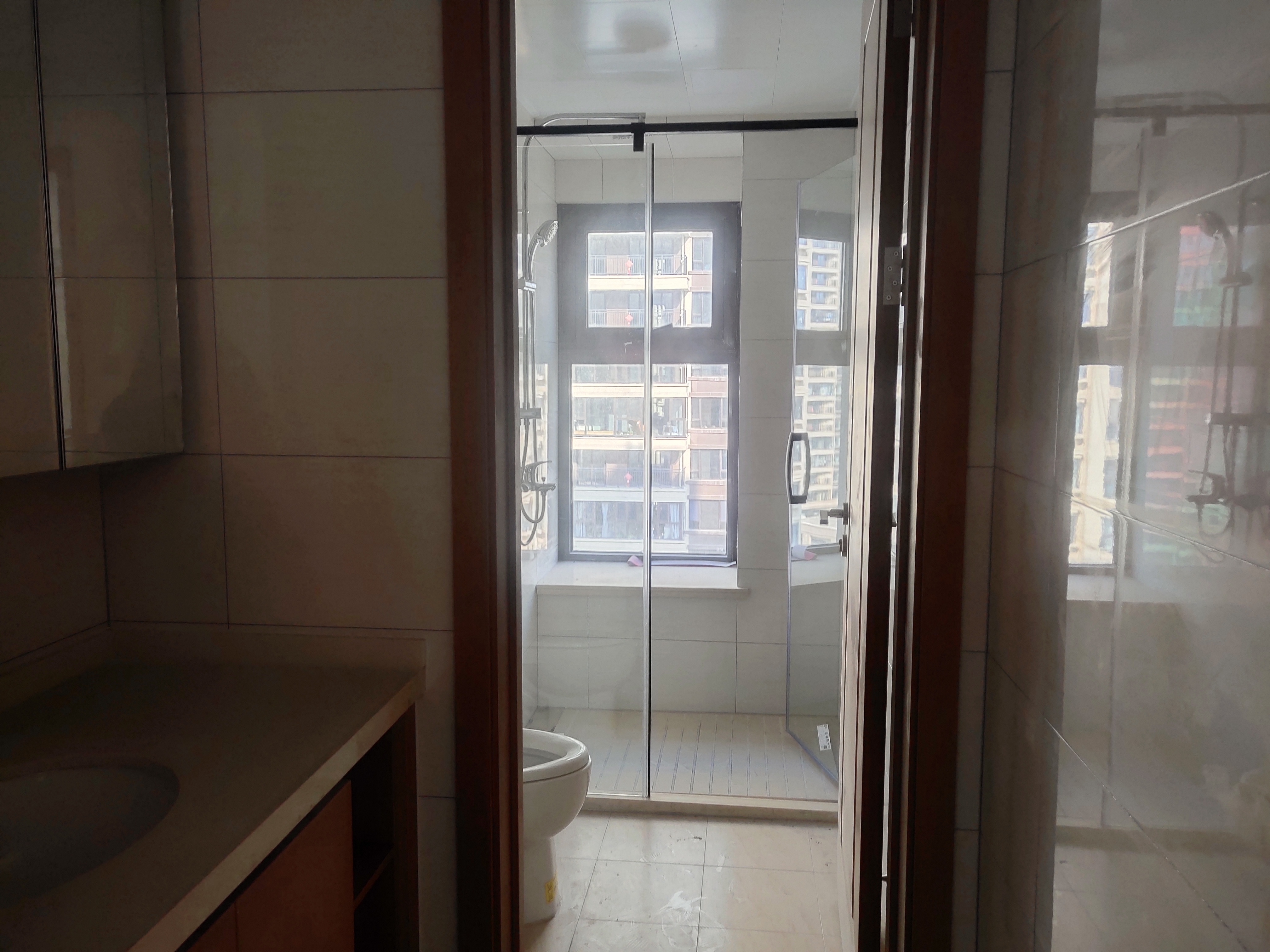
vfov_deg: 48.2
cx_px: 635
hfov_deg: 61.7
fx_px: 1064
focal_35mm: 29
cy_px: 476
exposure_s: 1/100
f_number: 1.8
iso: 100
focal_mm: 4.27
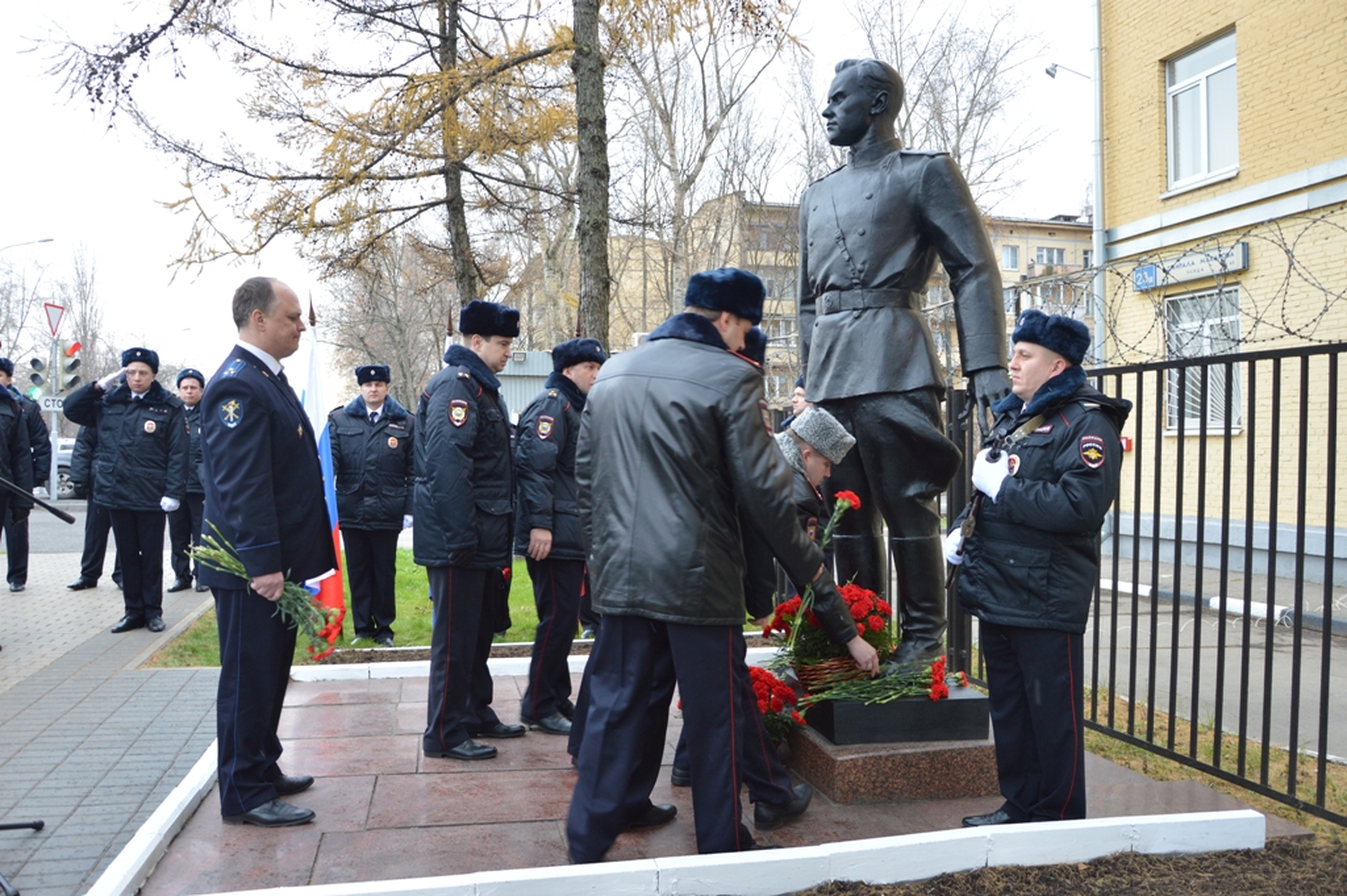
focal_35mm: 27
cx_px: 674
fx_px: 1009
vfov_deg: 47.9
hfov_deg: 67.4
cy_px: 448
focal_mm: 18
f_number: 4
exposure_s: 1/60
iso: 400
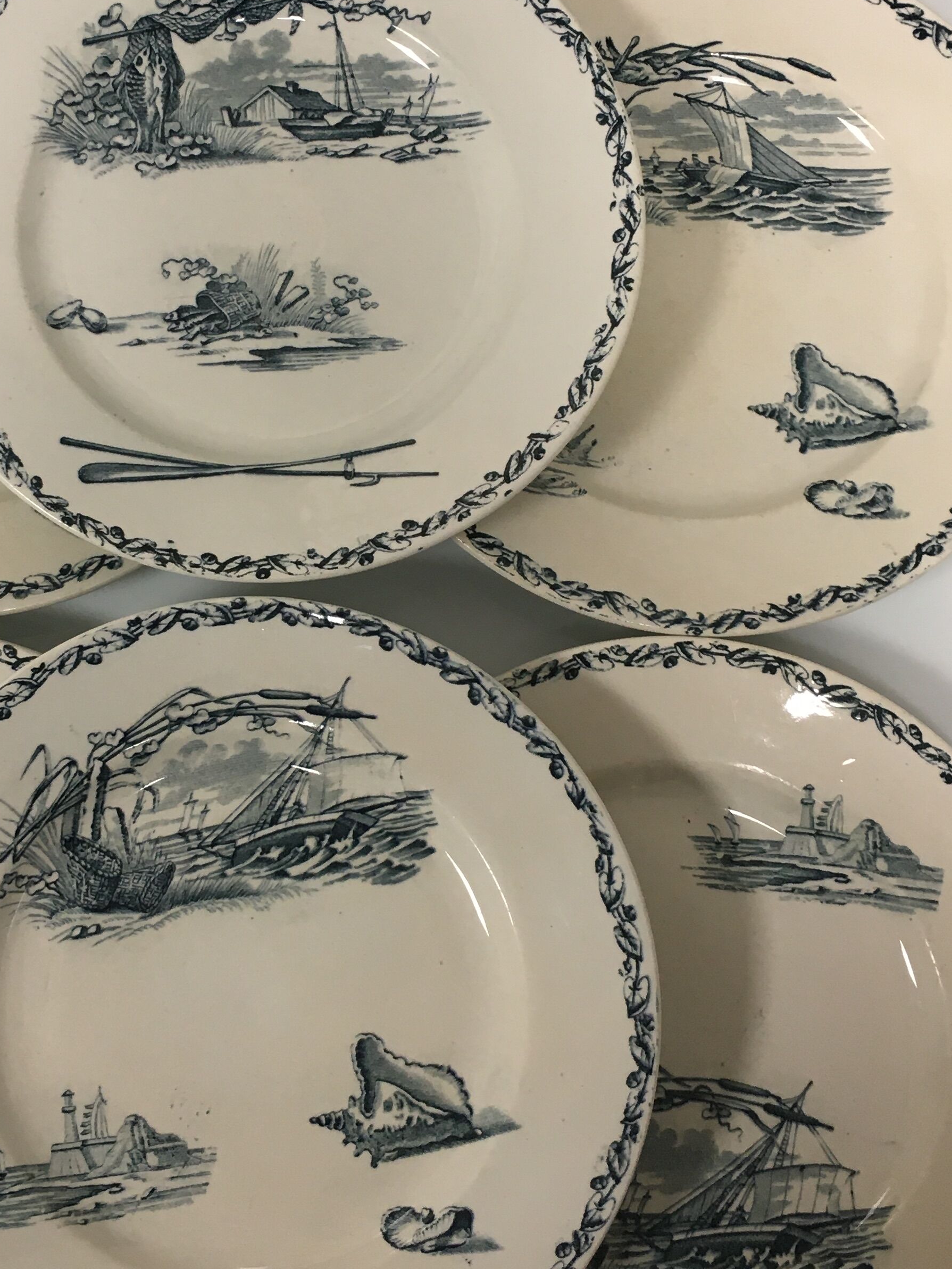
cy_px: 571
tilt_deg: -76.8
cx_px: 320
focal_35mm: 49
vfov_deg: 38.9
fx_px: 1796
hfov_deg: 29.5
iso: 64
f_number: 2.2
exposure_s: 1/33
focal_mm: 4.15
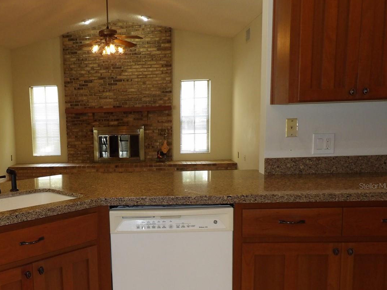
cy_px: 186
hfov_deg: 49.6
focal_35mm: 36
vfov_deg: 39.3
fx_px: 402
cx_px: 103
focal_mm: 4.3
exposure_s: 1/33
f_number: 3.2
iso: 200
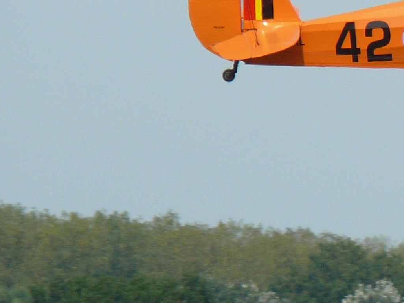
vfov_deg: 1.0
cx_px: 529
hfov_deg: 1.3
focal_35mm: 1490
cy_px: 173
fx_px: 17390
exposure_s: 1/1000
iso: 100
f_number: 5
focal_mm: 88.8
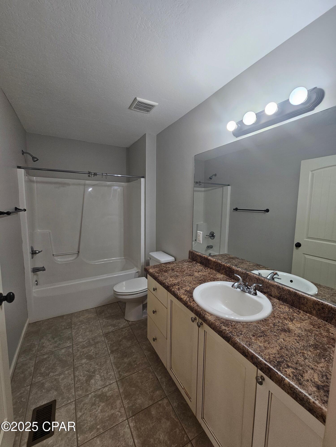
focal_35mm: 13
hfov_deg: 89.9
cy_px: 224
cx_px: 168
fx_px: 168
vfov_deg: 106.2
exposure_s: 1/60
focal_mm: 2.2
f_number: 2.2
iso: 64
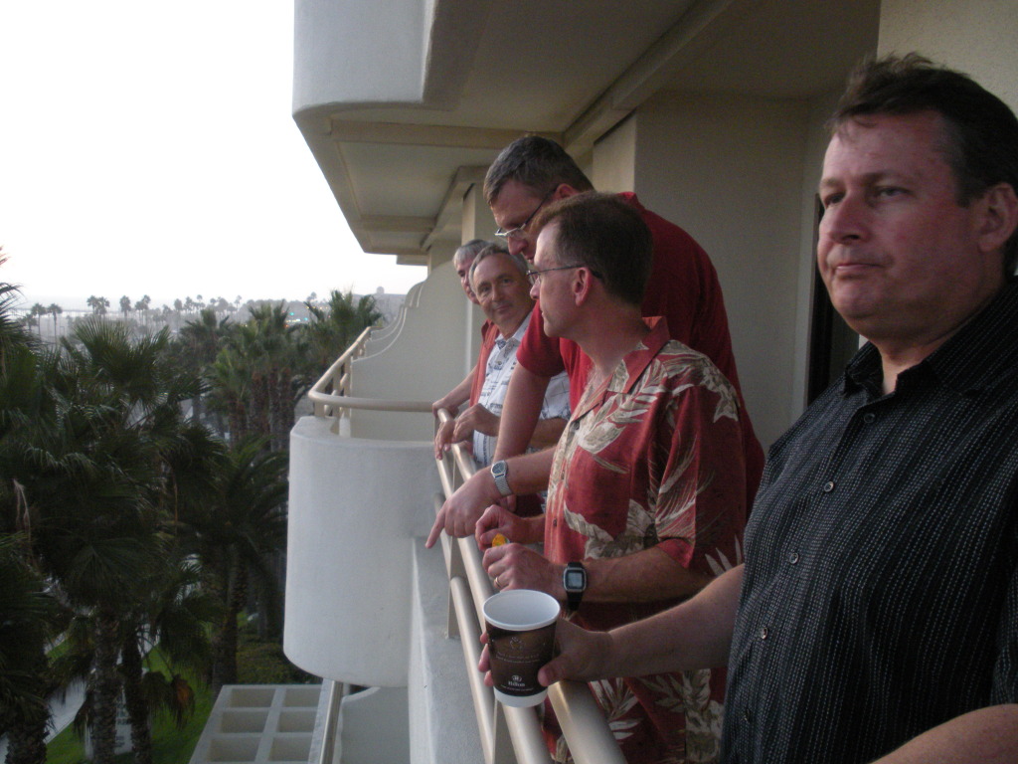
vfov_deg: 39.7
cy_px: 382
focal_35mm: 36
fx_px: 1059
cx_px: 509
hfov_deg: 51.4
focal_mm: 6.3
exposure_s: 1/64.4
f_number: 3.5
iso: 322
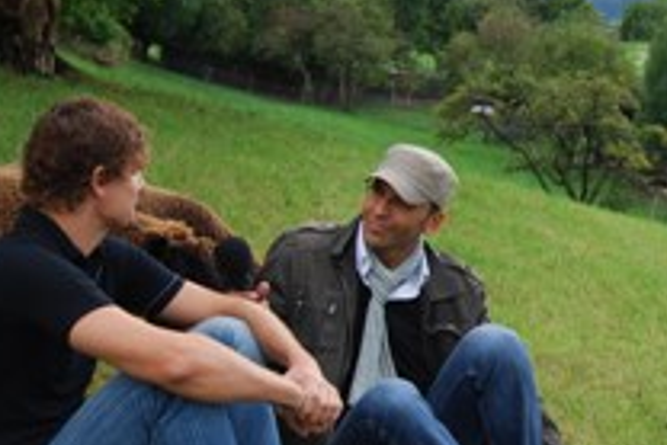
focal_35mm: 84
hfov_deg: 23.6
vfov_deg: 16.3
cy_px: 232
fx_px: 1557
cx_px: 593
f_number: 6.3
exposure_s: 1/160
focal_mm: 26
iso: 100
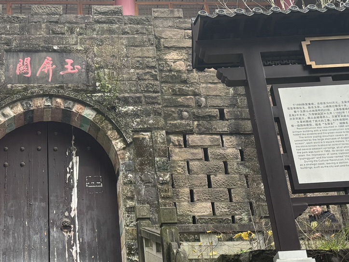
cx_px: 65
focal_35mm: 72
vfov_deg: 20.1
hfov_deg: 26.5
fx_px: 726
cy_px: 39
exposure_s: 1/121
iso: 40
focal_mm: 5.96
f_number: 1.6
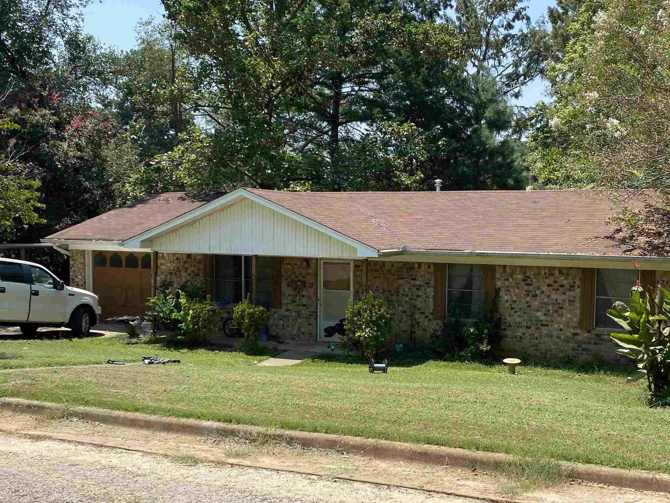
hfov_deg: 46.5
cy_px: 296
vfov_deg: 35.9
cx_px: 403
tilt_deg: -0.8
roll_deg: -1.2
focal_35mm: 40
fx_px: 774
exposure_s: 1/2141
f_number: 1.8
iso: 32
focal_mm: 4.25
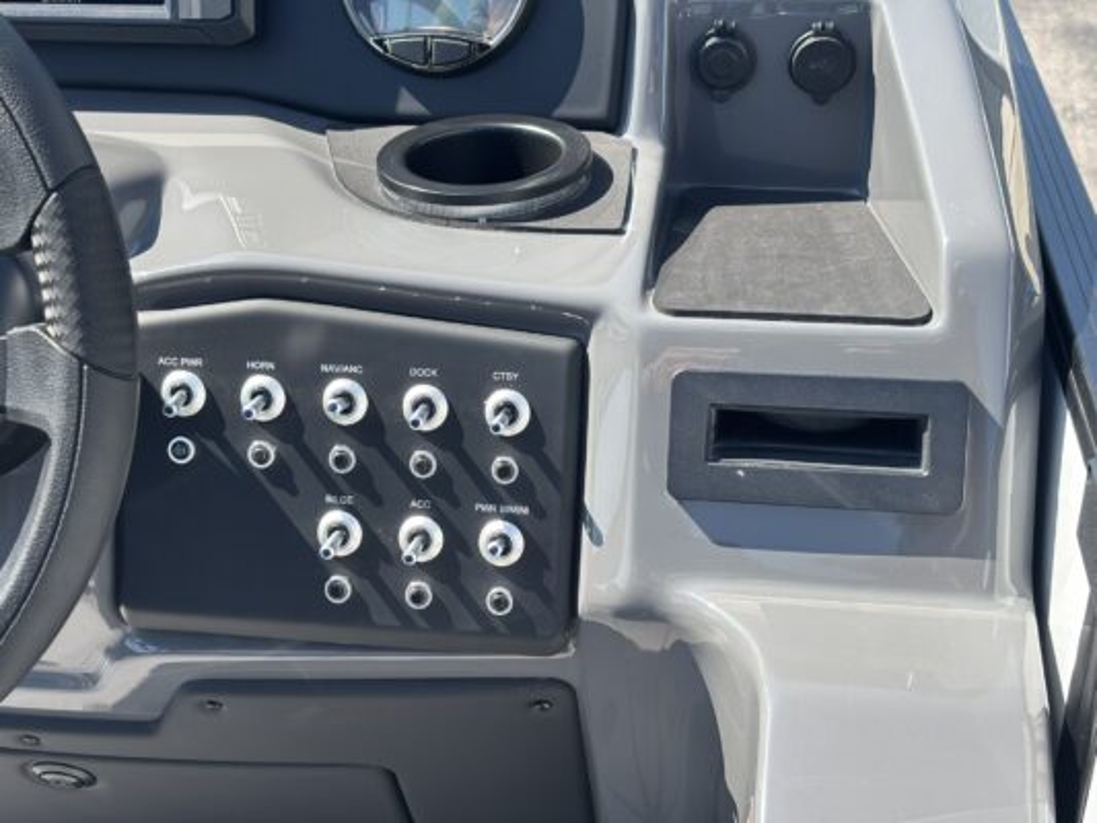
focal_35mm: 52
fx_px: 1648
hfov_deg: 36.8
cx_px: 548
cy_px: 412
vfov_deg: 28.0
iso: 32
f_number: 1.6
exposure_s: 1/742
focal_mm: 5.96
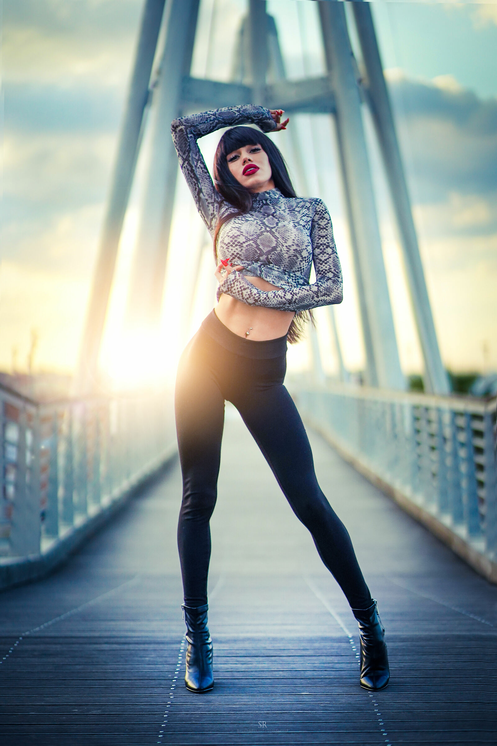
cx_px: 248
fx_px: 1760
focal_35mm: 85
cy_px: 373
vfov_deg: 23.9
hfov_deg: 16.1
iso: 1250
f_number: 1.8
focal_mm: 85
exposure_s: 1/6400
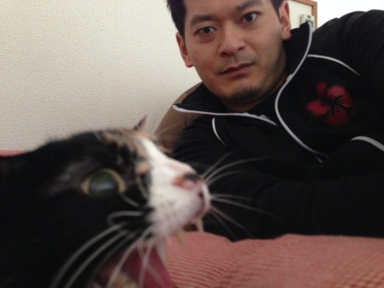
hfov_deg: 55.4
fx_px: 366
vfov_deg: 42.9
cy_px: 144
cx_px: 192
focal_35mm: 33
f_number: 2.4
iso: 500
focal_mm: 4.12
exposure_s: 1/15
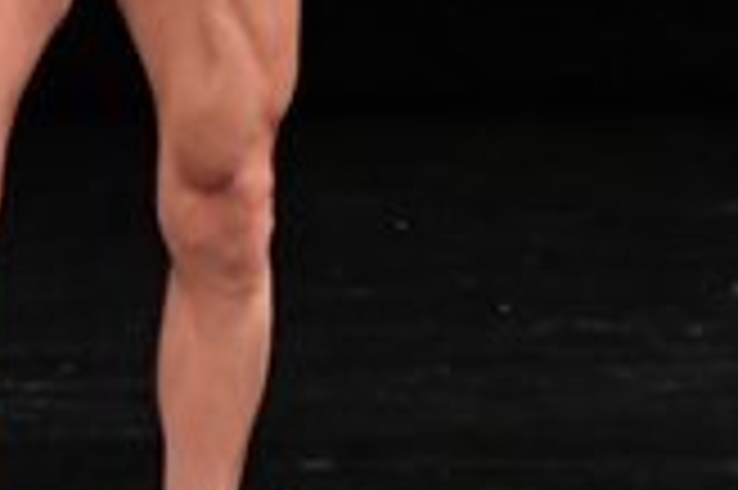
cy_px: -225
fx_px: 24677
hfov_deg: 1.7
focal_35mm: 1205
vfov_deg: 1.1
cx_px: 1690
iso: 3200
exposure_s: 1/400
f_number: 5.6
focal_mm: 170
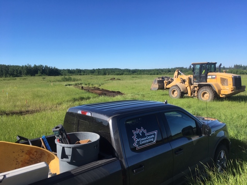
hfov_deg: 61.7
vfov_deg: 48.2
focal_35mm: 29
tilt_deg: -4.2
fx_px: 207
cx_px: 124
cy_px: 92
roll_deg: +0.7
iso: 25
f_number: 2.2
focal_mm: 4.15
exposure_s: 1/1183
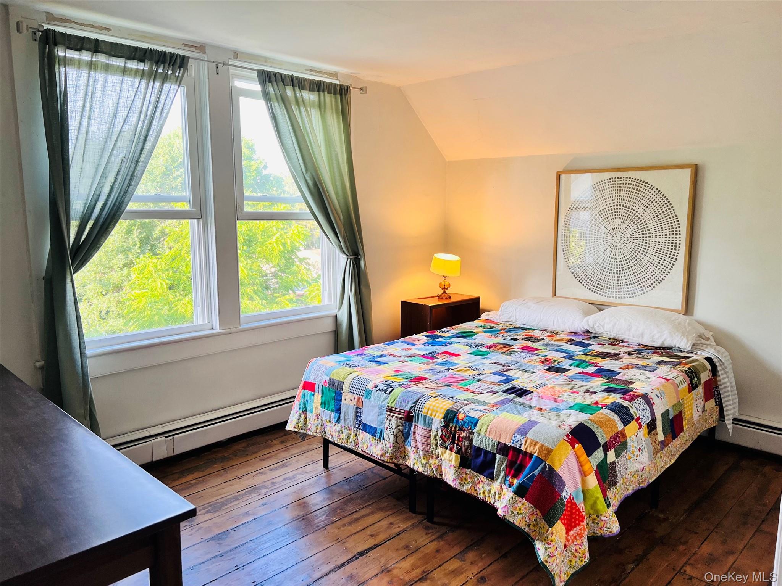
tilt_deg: -8.7
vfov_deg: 53.1
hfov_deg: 67.3
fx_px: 587
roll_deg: +0.6
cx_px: 391
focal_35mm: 26
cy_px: 293
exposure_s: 1/120
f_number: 1.5
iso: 80
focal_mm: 5.7
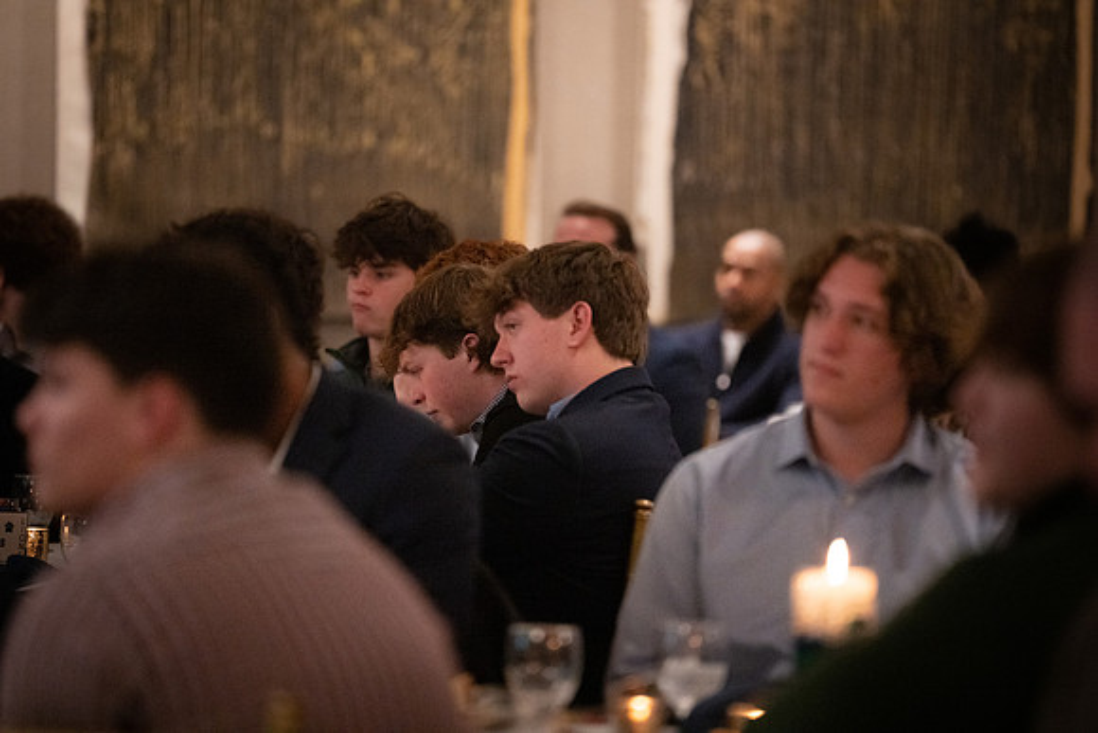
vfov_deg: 7.1
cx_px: 549
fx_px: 5918
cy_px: 366
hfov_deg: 10.6
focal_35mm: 194
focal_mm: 194
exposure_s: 1/320
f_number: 2.8
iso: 12800
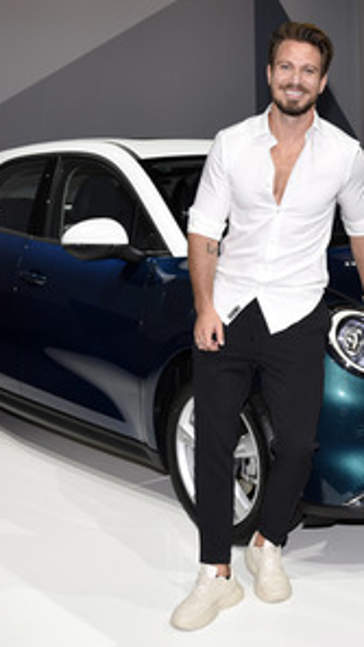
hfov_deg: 21.7
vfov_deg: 38.5
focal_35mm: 54
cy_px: 322
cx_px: 324
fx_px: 927
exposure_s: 1/125
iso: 400
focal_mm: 34
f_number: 6.3
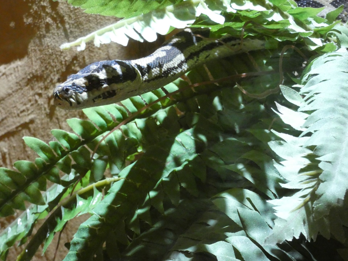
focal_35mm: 157
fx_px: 1578
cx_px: 174
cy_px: 130
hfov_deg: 12.6
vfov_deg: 9.5
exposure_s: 1/15
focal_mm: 28.1
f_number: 5.4
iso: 1600
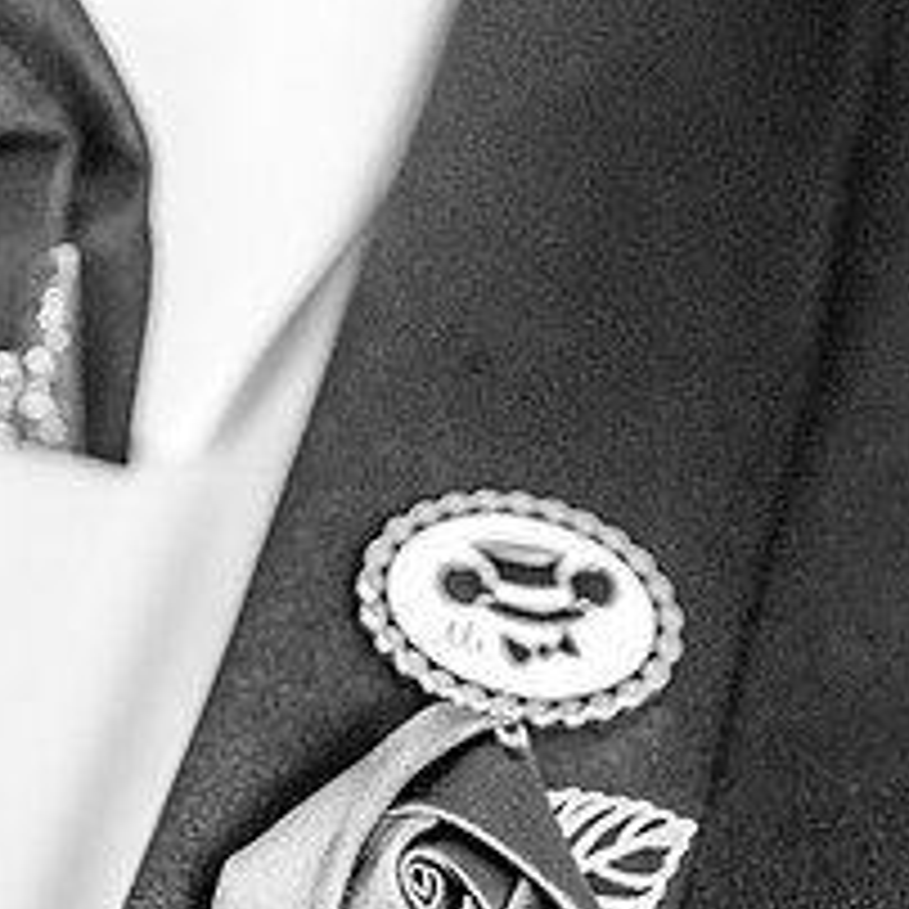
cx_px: 416
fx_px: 5912
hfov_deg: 8.8
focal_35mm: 199
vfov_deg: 8.8
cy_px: 850
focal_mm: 105
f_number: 4
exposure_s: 1/125
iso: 2000
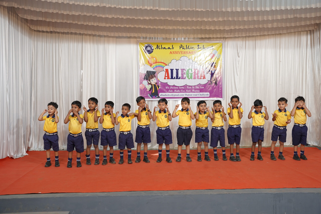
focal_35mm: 35
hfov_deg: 53.9
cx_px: 160
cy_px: 107
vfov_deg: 37.5
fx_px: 316
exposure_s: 1/250
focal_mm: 35.4
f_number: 5.6
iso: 800
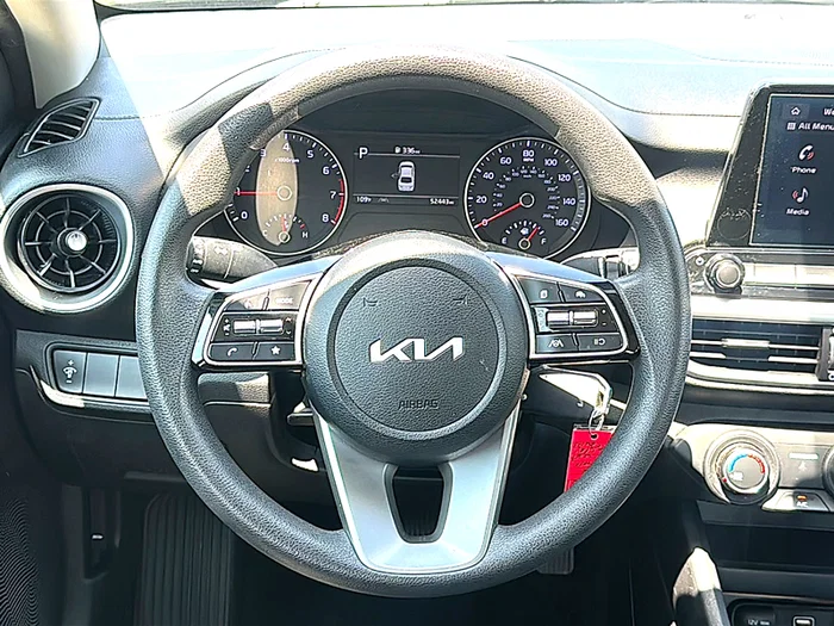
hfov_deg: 41.2
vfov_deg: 31.5
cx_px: 417
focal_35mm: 46
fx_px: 1108
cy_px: 313
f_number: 1.78
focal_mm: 6.86
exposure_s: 1/176
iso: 64
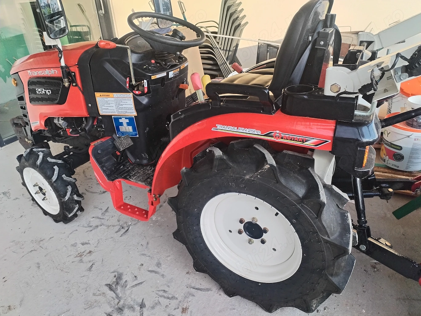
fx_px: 316
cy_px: 158
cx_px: 210
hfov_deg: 67.3
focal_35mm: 26
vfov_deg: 53.1
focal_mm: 4.75
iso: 100
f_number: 1.8
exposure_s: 1/153
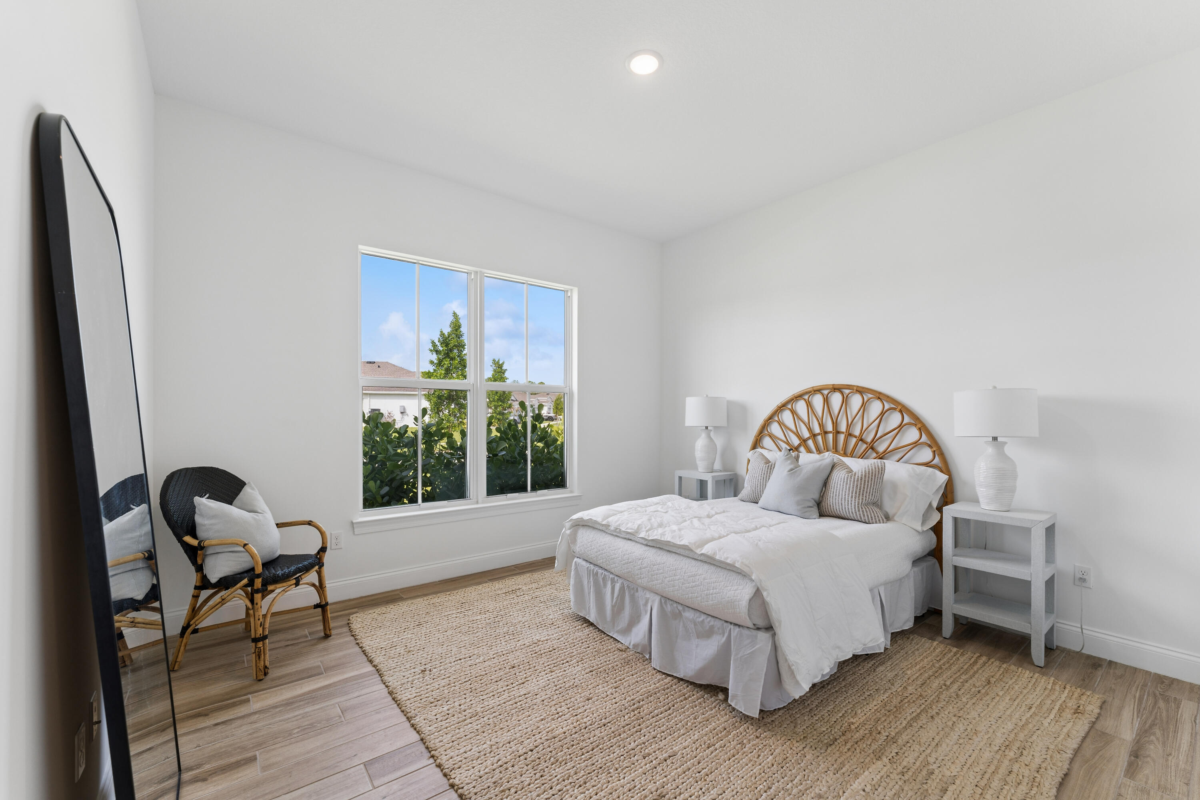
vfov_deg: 78.8
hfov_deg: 101.9
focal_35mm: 15
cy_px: 400
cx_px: 600
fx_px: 487
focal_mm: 14.6
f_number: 8
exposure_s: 1/13
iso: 200
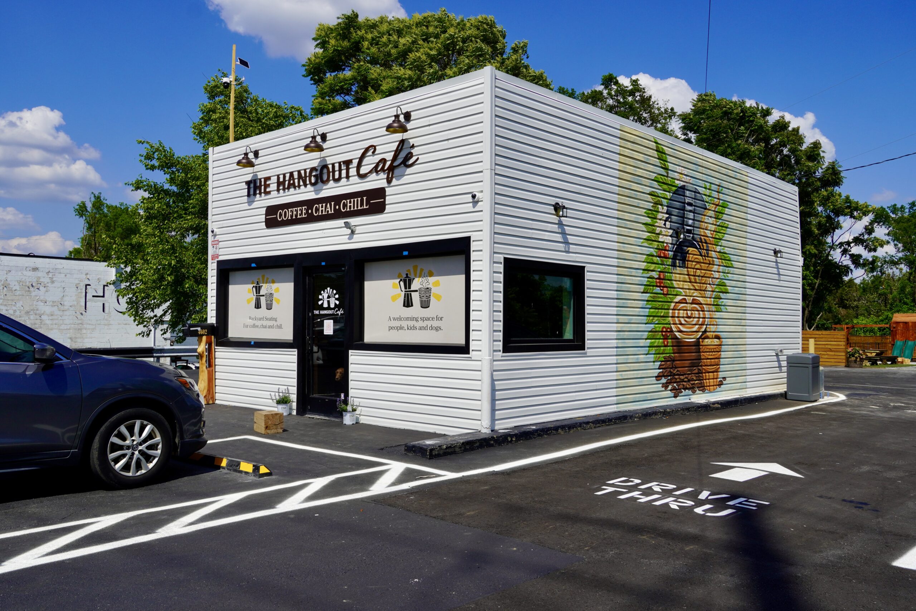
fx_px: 763
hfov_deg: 61.9
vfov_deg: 43.6
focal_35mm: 30
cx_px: 458
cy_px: 306
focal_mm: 20
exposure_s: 1/400
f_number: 10
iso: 100
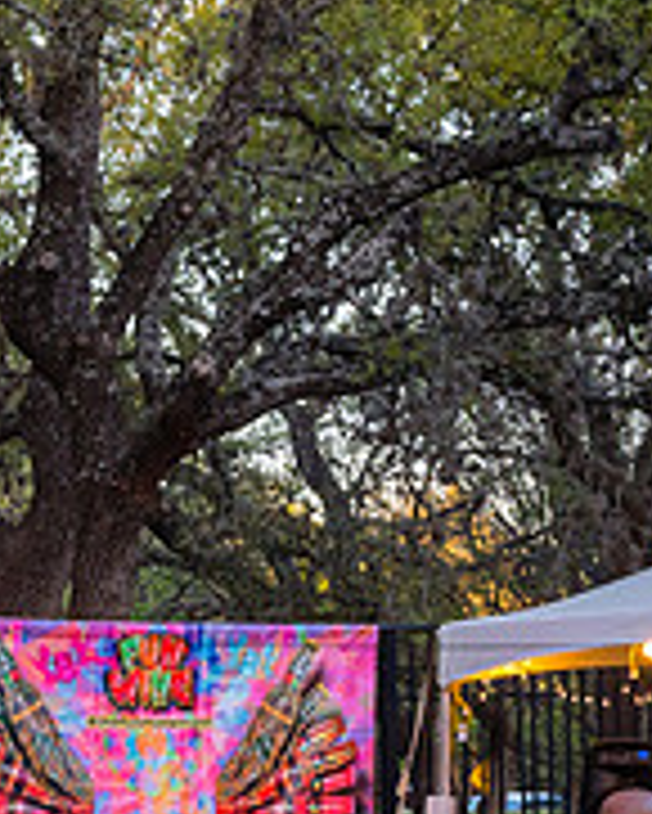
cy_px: 859
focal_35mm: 112
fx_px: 2699
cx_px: -612
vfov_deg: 16.7
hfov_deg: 12.3
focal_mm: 35
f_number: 4
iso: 1600
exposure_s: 1/1000
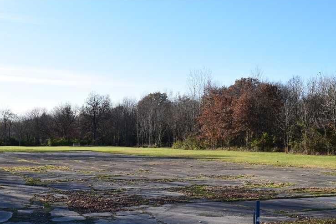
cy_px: 162
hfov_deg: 37.3
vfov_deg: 25.3
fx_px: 495
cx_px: 127
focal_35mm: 53
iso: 400
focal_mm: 24
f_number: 11
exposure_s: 1/400
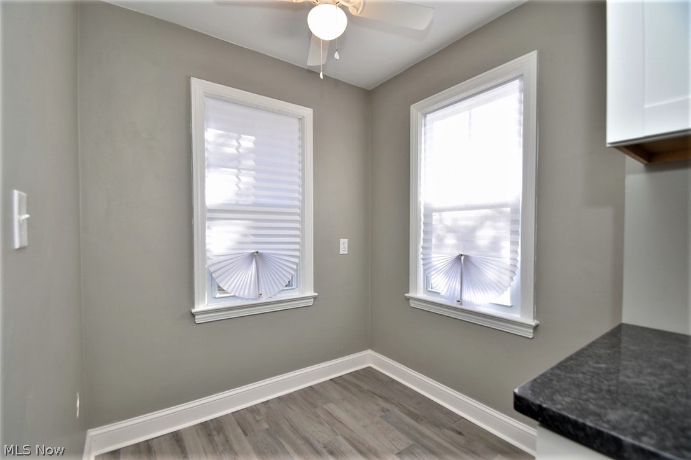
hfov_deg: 100.4
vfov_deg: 77.3
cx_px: 346
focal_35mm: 15
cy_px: 230
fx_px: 288
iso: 200
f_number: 7.1
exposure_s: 1/60
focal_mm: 10
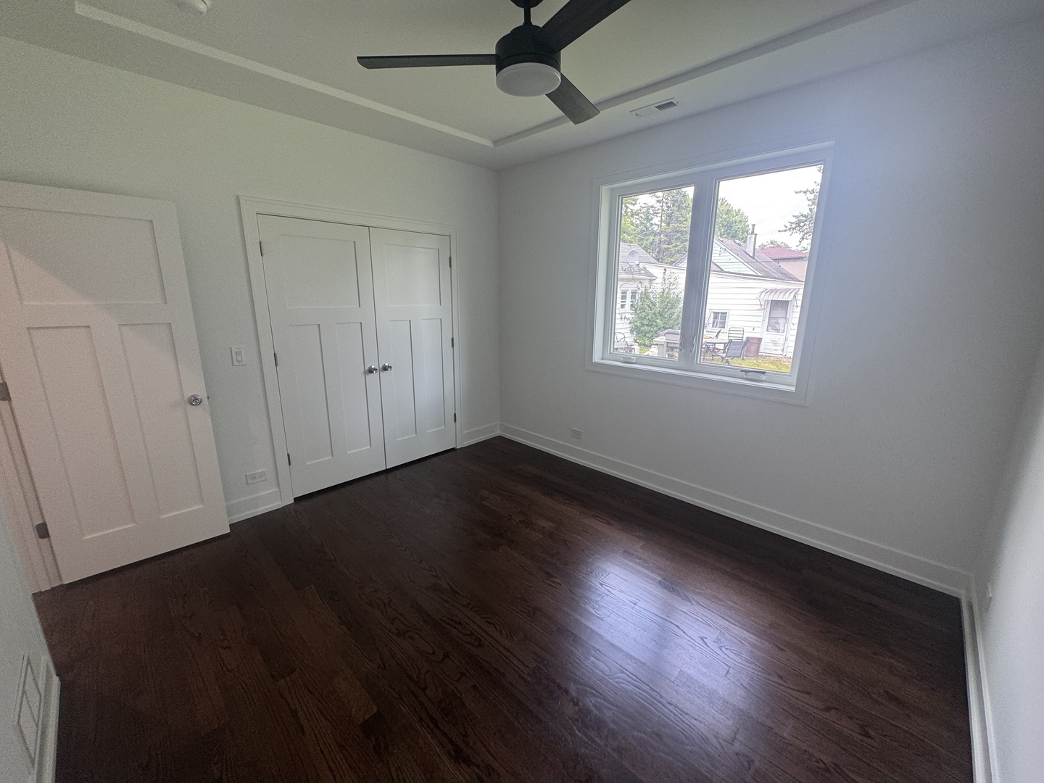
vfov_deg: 85.7
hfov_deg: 102.1
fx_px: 422
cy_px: 392
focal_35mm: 14
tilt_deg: -14.1
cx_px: 522
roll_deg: -0.4
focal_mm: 2.22
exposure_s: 1/120
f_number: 2.2
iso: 125
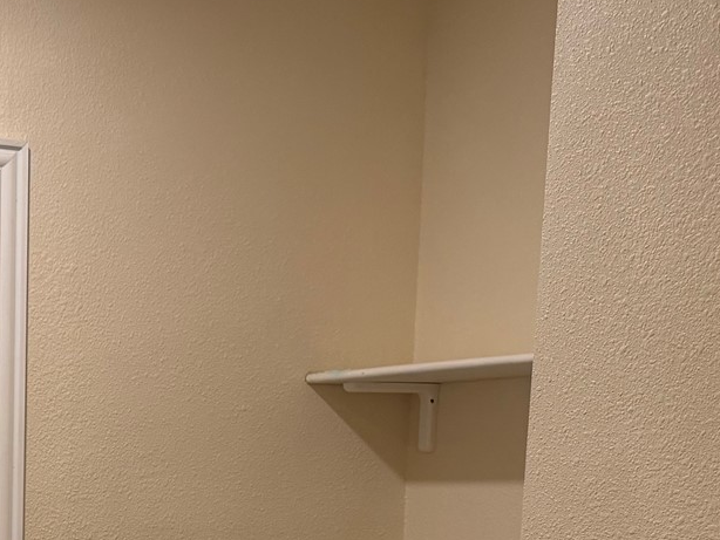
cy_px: 713
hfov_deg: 23.3
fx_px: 1665
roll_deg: -0.4
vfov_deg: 17.3
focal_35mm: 80
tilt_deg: -8.7
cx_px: -13
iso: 200
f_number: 1.78
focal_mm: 6.76
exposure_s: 1/120
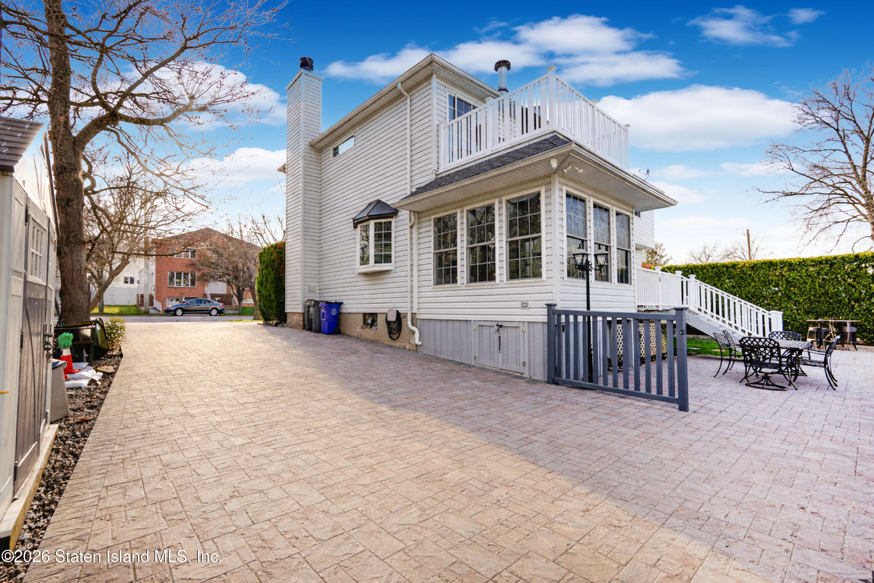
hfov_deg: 96.7
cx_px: 437
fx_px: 388
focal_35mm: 16
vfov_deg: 73.7
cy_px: 292
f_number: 8
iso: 100
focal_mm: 16
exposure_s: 1/125
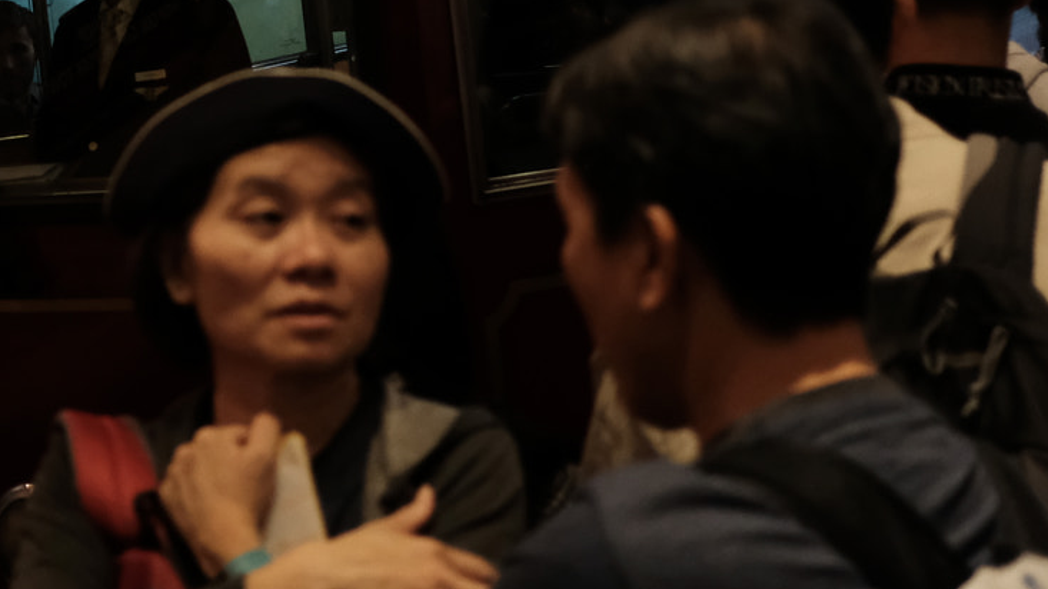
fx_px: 2223
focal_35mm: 80
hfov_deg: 25.8
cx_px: 136
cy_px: -45
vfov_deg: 14.8
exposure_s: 1/250
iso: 3200
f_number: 2
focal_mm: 23
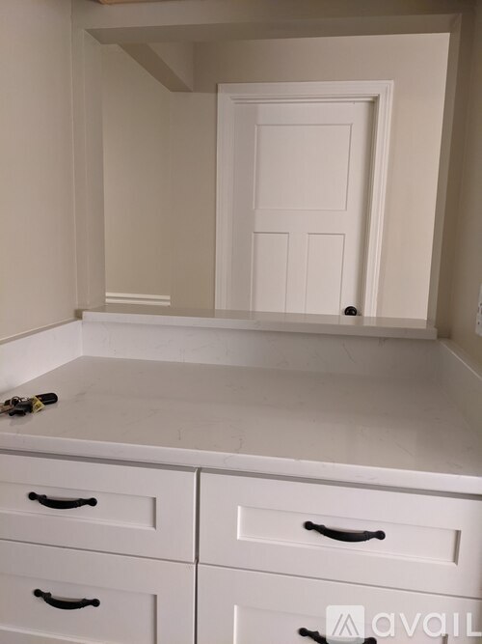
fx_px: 501
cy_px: 322
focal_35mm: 27
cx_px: 241
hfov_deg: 51.3
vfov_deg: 65.3
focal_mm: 4.38
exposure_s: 1/40
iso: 645
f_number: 1.73
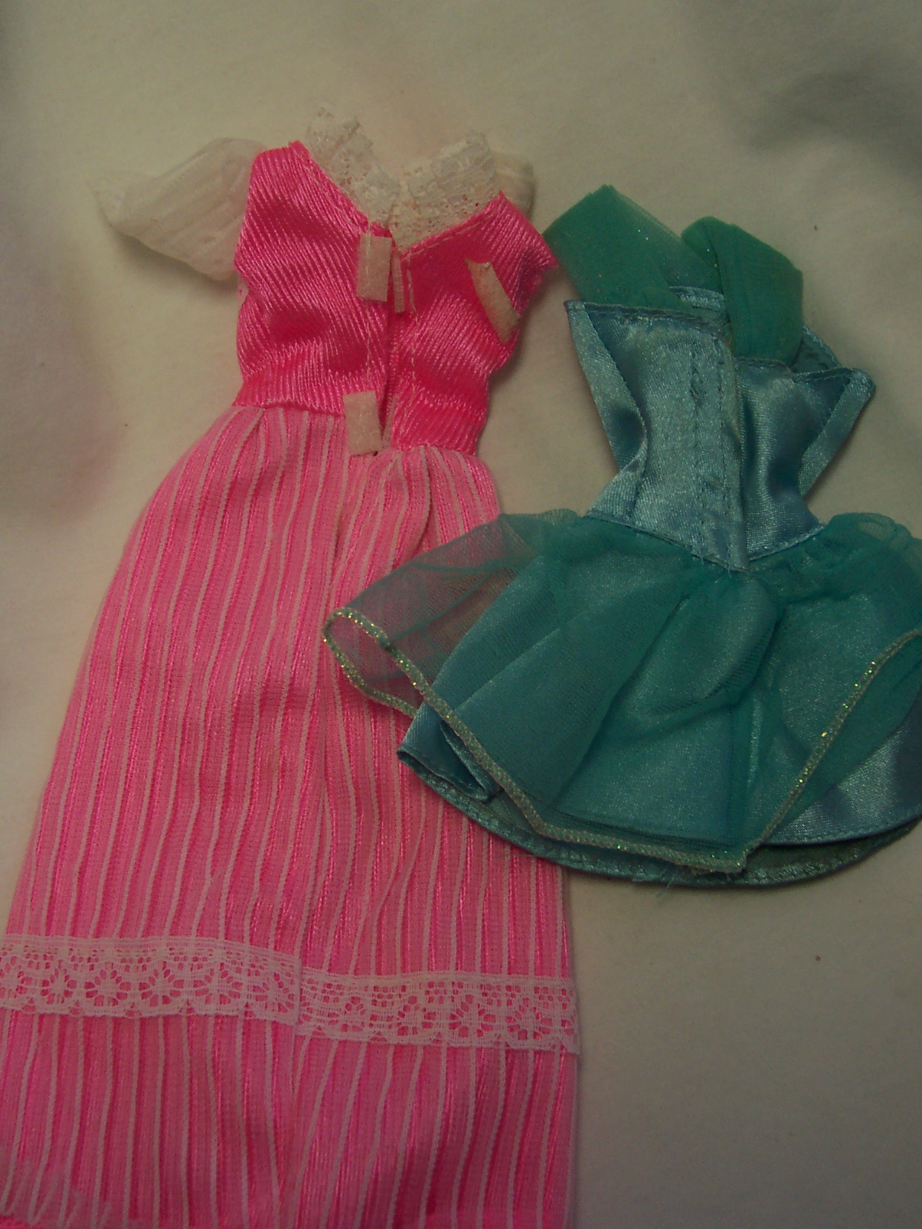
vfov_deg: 50.1
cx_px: 461
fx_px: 1314
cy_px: 614
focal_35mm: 37
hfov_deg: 38.7
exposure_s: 1/125
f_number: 2.8
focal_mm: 5.6
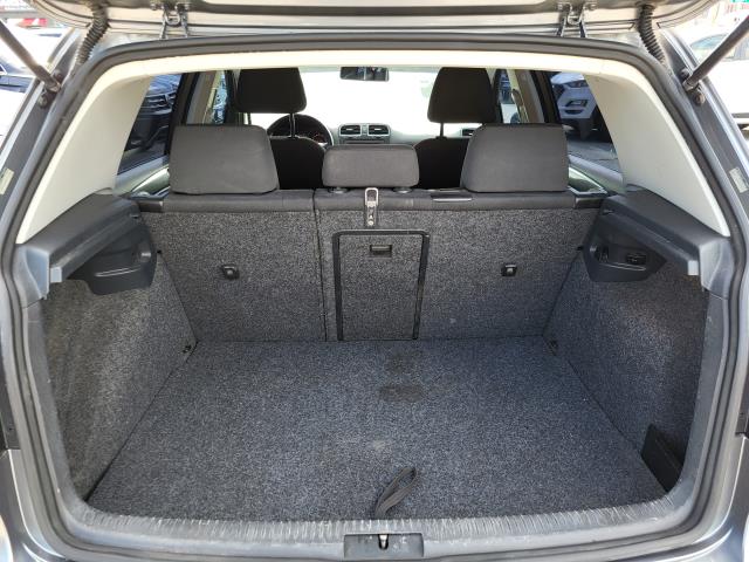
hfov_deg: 67.3
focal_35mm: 26
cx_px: 374
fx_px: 563
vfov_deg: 53.1
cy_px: 281
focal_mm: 5.4
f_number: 1.8
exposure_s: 1/140
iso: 40
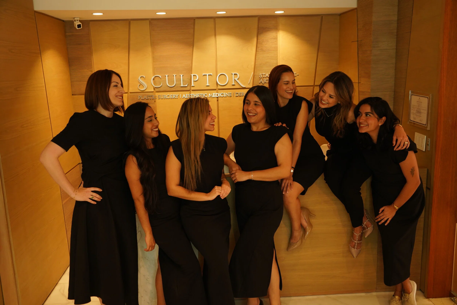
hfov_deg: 58.7
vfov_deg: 41.1
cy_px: 152
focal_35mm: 32
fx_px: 406
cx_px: 228
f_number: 4
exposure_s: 1/100
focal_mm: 32
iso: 2000
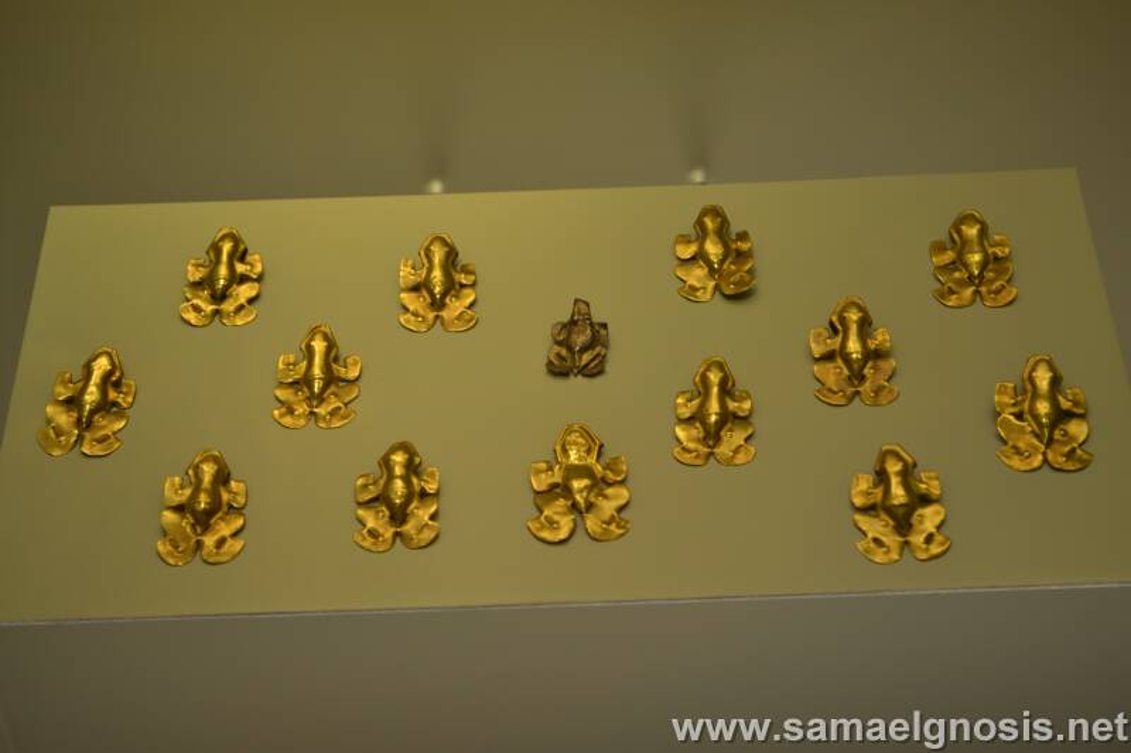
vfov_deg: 18.9
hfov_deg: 28.1
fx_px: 2261
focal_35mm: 72
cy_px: 376
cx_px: 566
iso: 100
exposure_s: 1/15
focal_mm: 48
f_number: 5.3
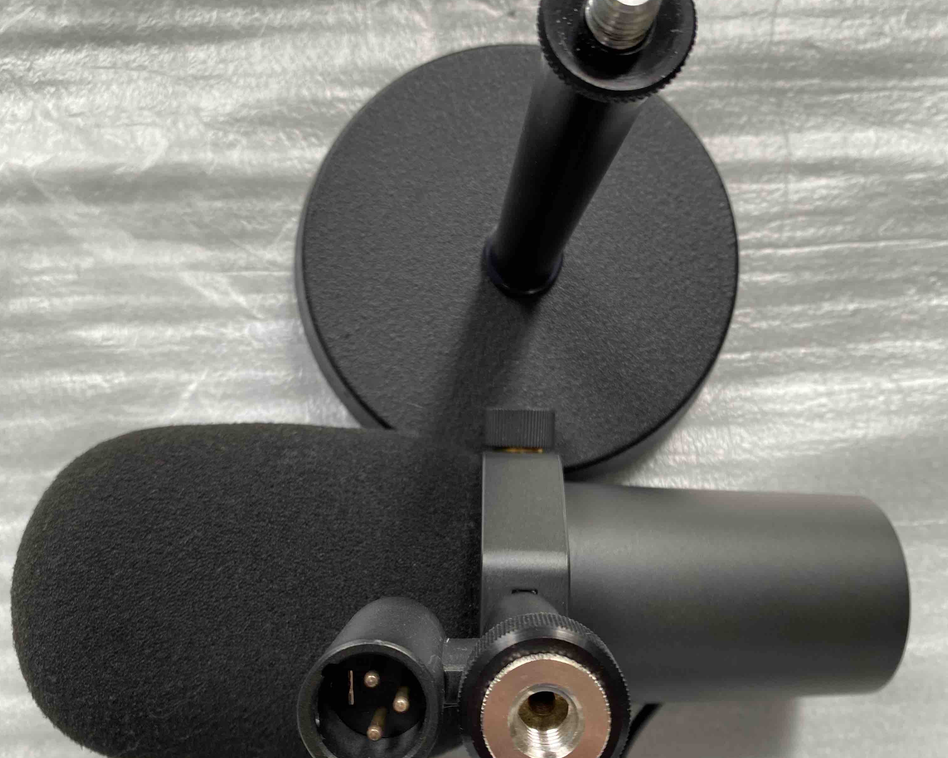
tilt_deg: -85.3
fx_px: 954
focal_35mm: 34
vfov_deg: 43.2
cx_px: 475
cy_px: 434
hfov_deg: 52.8
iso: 80
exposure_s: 1/122
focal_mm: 4.25
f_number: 1.8
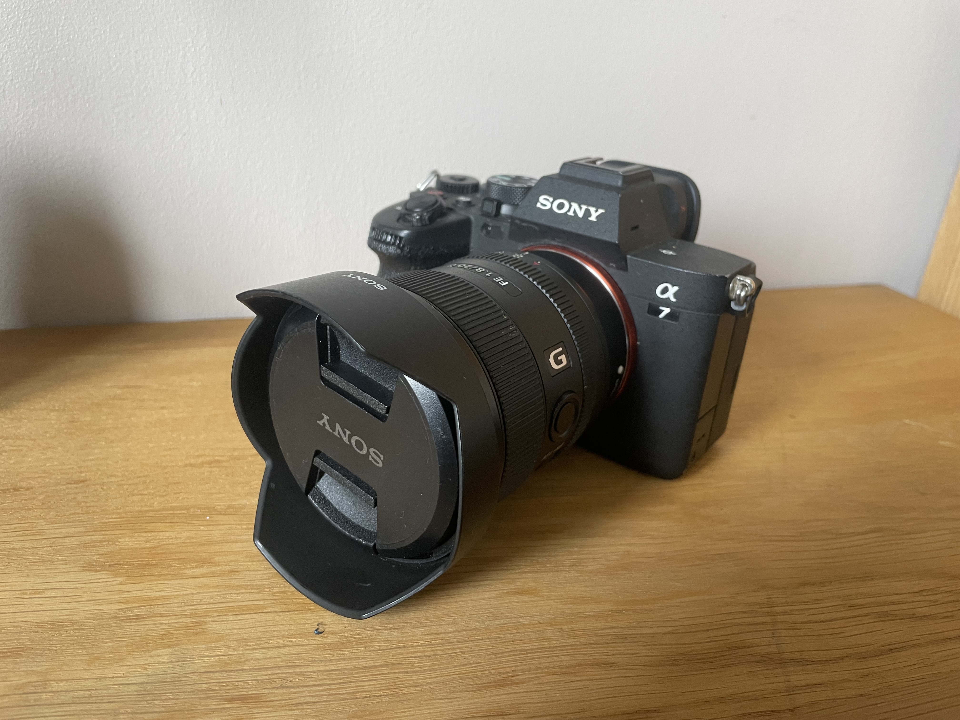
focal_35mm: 26
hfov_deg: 67.3
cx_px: 480
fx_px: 721
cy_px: 360
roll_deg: -3.7
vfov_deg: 53.1
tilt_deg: -24.5
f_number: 1.6
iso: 160
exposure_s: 1/60
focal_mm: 4.2
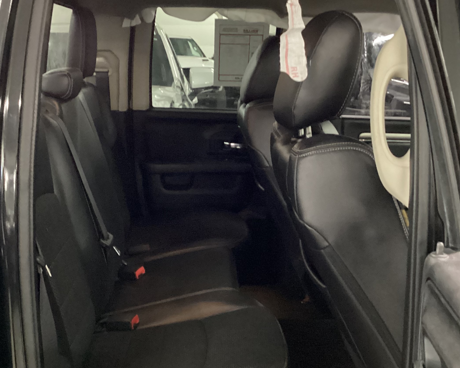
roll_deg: +0.3
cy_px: 205
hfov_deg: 39.5
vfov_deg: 32.1
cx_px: 219
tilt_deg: -14.8
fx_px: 640
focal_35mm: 47
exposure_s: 1/20
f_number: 2.4
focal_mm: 3.3
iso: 800
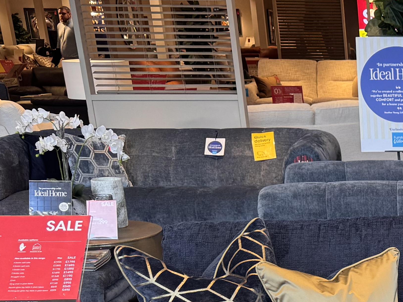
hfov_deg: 20.2
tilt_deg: -21.2
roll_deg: +0.1
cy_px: 410
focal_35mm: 84
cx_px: 599
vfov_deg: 16.5
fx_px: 978
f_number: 1.78
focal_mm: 6.76
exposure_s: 1/100
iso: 64
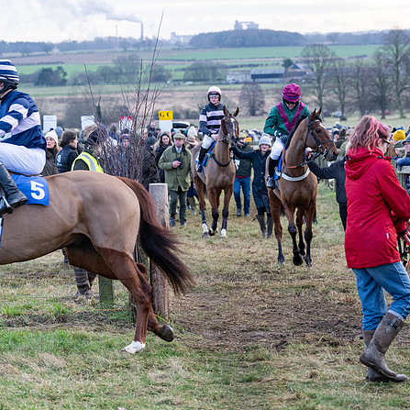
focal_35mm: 154
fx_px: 2064
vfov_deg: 11.3
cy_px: 205
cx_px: 119
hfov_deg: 11.3
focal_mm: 80
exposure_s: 1/400
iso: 1000
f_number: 4
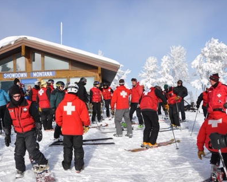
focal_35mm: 31
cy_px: 91
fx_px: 208
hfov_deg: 57.0
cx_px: 101
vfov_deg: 47.1
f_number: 10
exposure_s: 1/400
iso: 200
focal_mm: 18
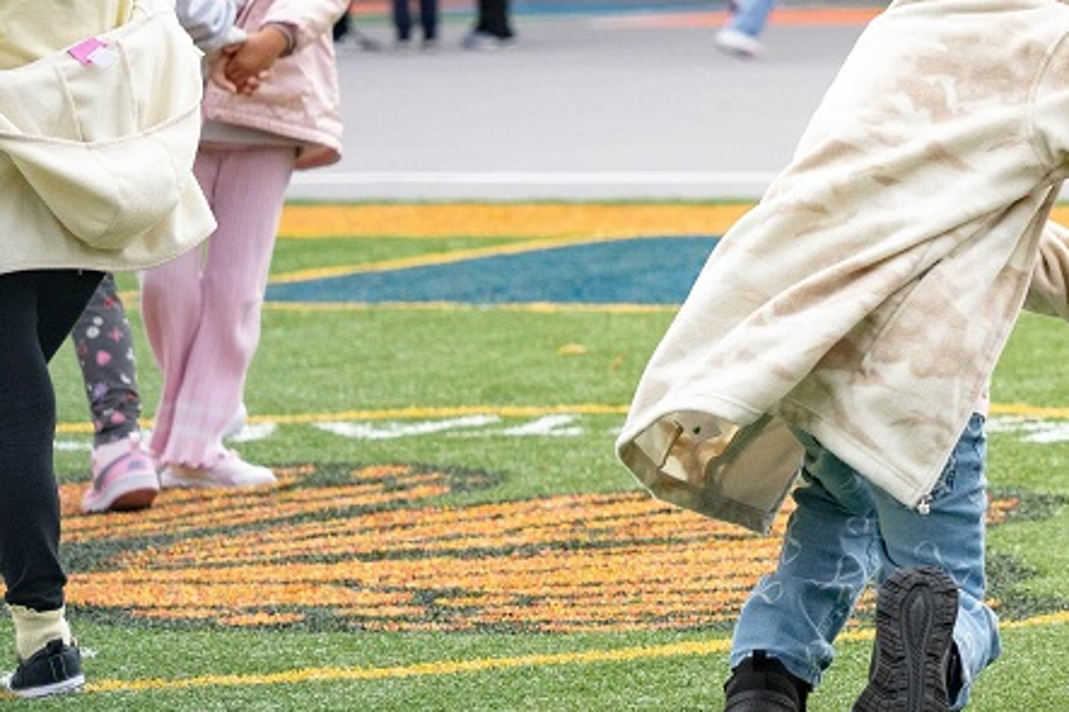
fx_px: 7717
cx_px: 1385
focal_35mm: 260
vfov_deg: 5.3
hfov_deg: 7.8
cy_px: -41
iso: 1250
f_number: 4.5
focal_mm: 96
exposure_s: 1/2500
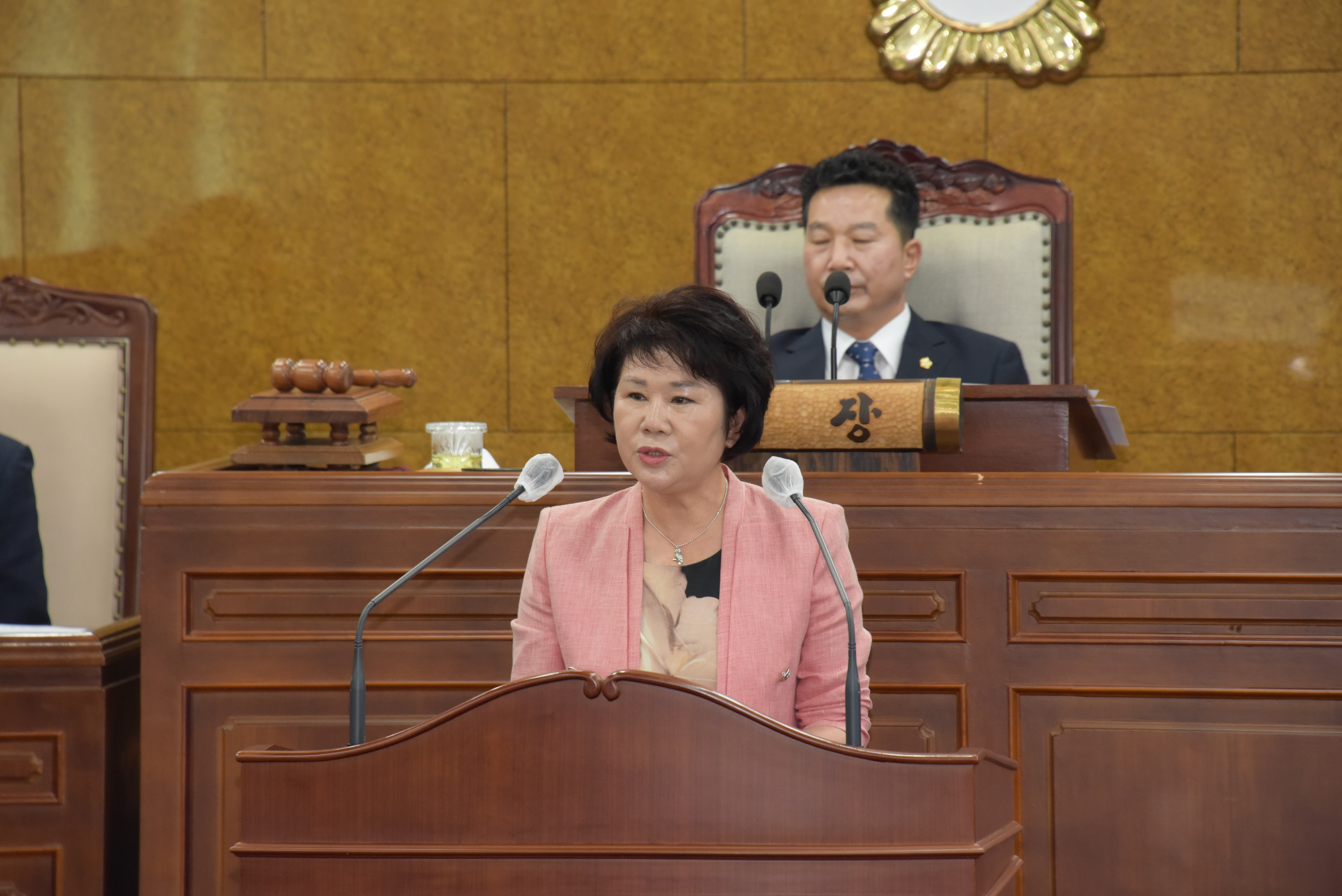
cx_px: 671
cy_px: 448
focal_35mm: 300
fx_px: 11187
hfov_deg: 6.9
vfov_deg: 4.6
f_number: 8
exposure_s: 1/200
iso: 3200
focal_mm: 300
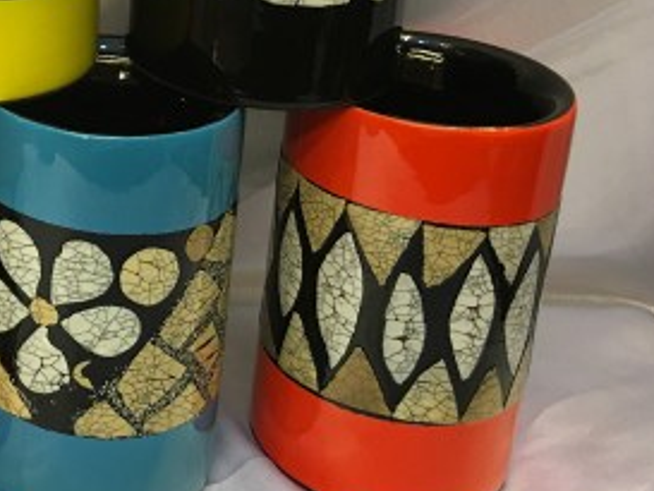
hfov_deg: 26.2
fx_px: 1285
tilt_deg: -18.1
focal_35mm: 68
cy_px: 19
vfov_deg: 21.0
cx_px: -81
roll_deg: +0.3
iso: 64
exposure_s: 1/17
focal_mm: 4.15
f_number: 2.2
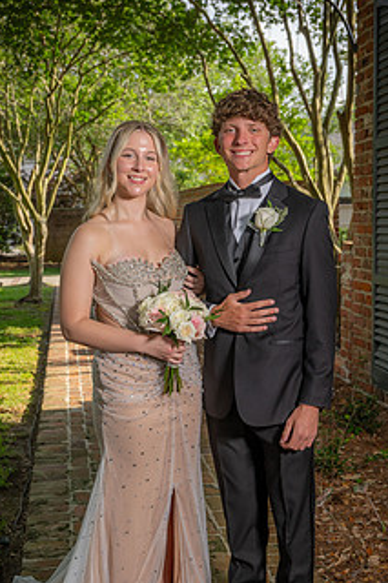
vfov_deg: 37.8
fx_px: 842
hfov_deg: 26.0
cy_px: 383
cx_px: 188
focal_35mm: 52
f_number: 5.6
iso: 100
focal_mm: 37
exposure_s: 1/160
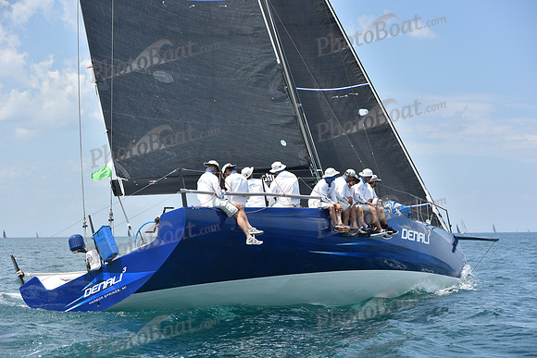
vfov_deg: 19.5
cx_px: 268
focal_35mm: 70
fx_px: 1044
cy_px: 179
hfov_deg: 28.8
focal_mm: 70
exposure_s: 1/1250
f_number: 6.3
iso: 250
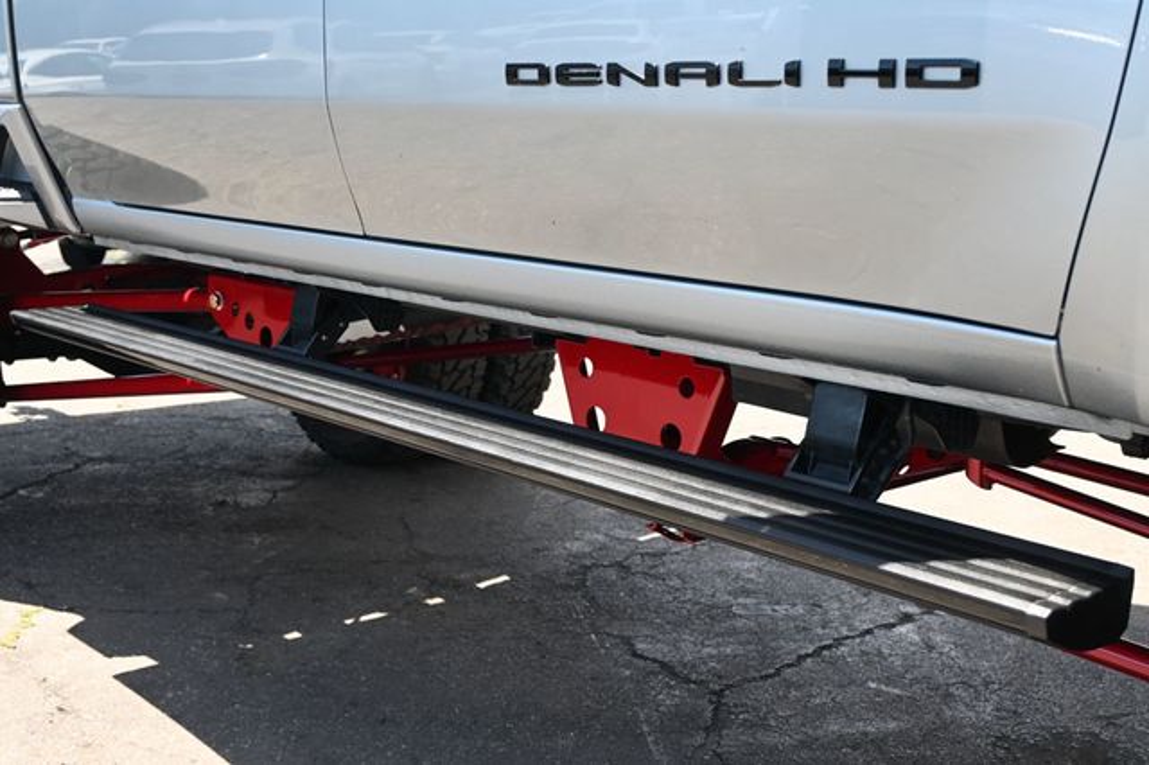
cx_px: 574
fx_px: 1340
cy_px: 382
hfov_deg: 46.4
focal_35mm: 42
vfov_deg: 31.9
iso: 400
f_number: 4.5
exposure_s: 1/250
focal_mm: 28
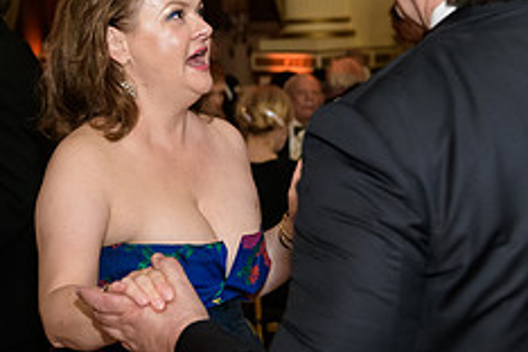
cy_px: 103
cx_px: 86
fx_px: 1452
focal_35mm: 99
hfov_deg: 20.3
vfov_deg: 13.8
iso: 1600
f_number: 3.2
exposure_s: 1/100
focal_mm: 40
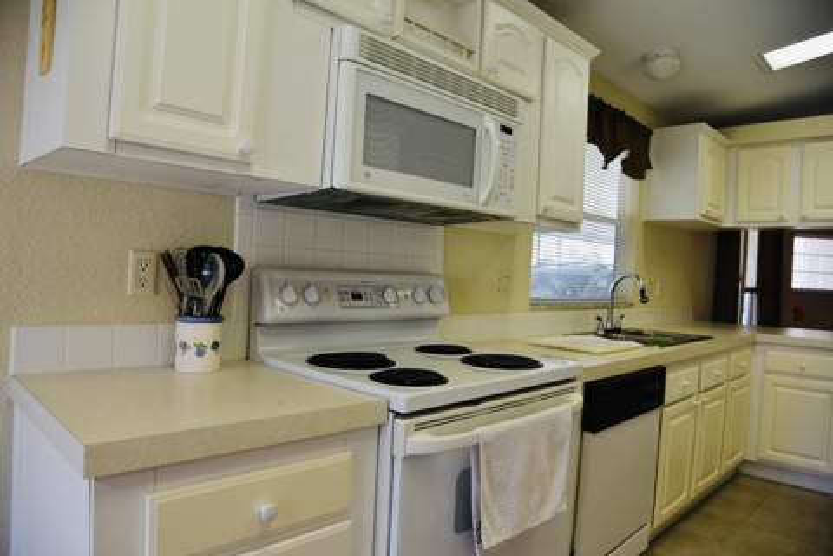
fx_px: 555
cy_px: 278
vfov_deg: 53.1
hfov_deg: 73.7
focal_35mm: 24
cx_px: 416
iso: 400
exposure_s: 1/80
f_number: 4.5
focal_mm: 24
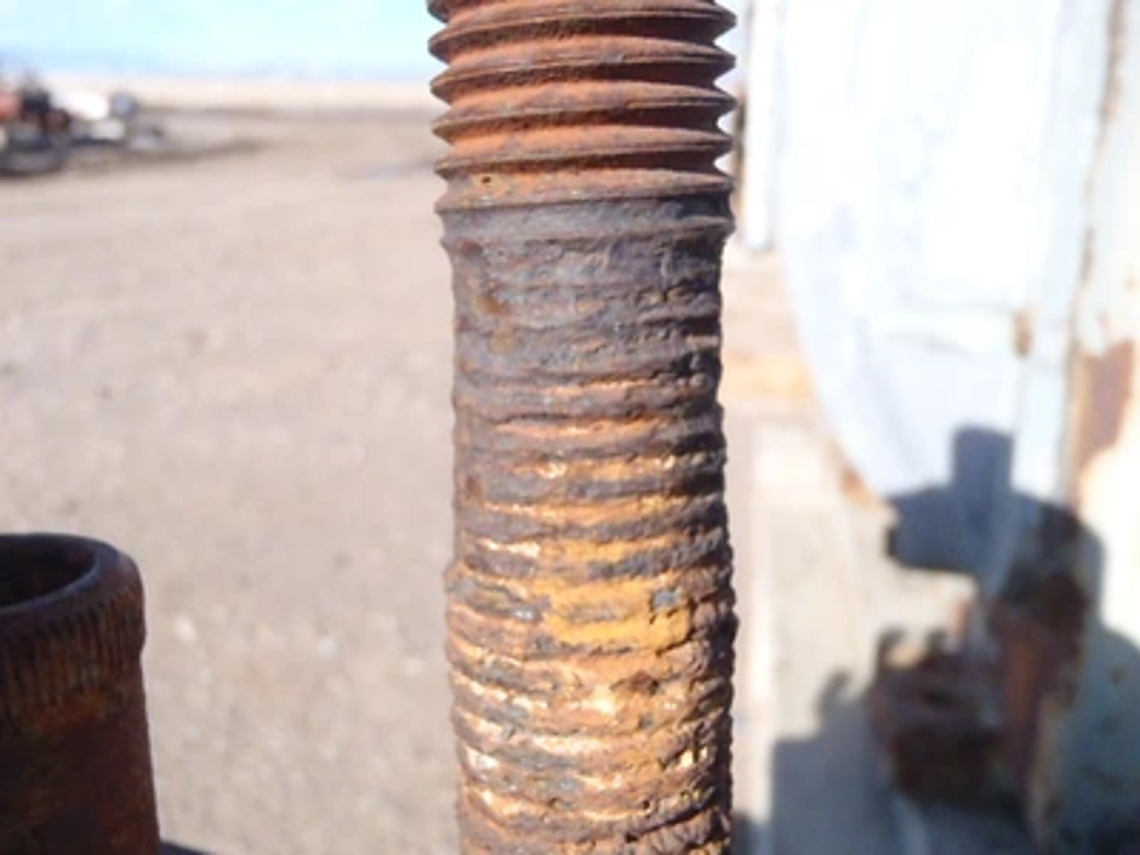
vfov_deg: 38.7
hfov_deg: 50.1
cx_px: 570
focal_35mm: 37
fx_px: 1219
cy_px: 428
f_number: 13
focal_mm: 6.64
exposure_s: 1/250
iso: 800
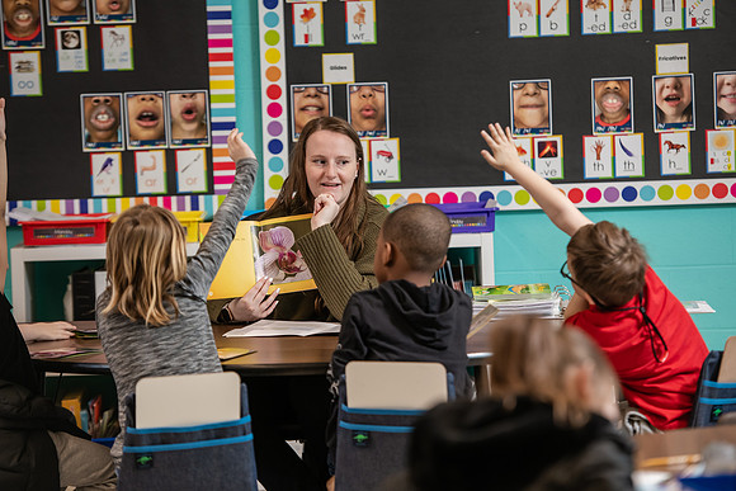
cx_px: 368
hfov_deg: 14.7
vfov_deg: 9.8
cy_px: 246
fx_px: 2863
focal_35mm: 140
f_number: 3.2
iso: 1000
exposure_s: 1/200
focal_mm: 140
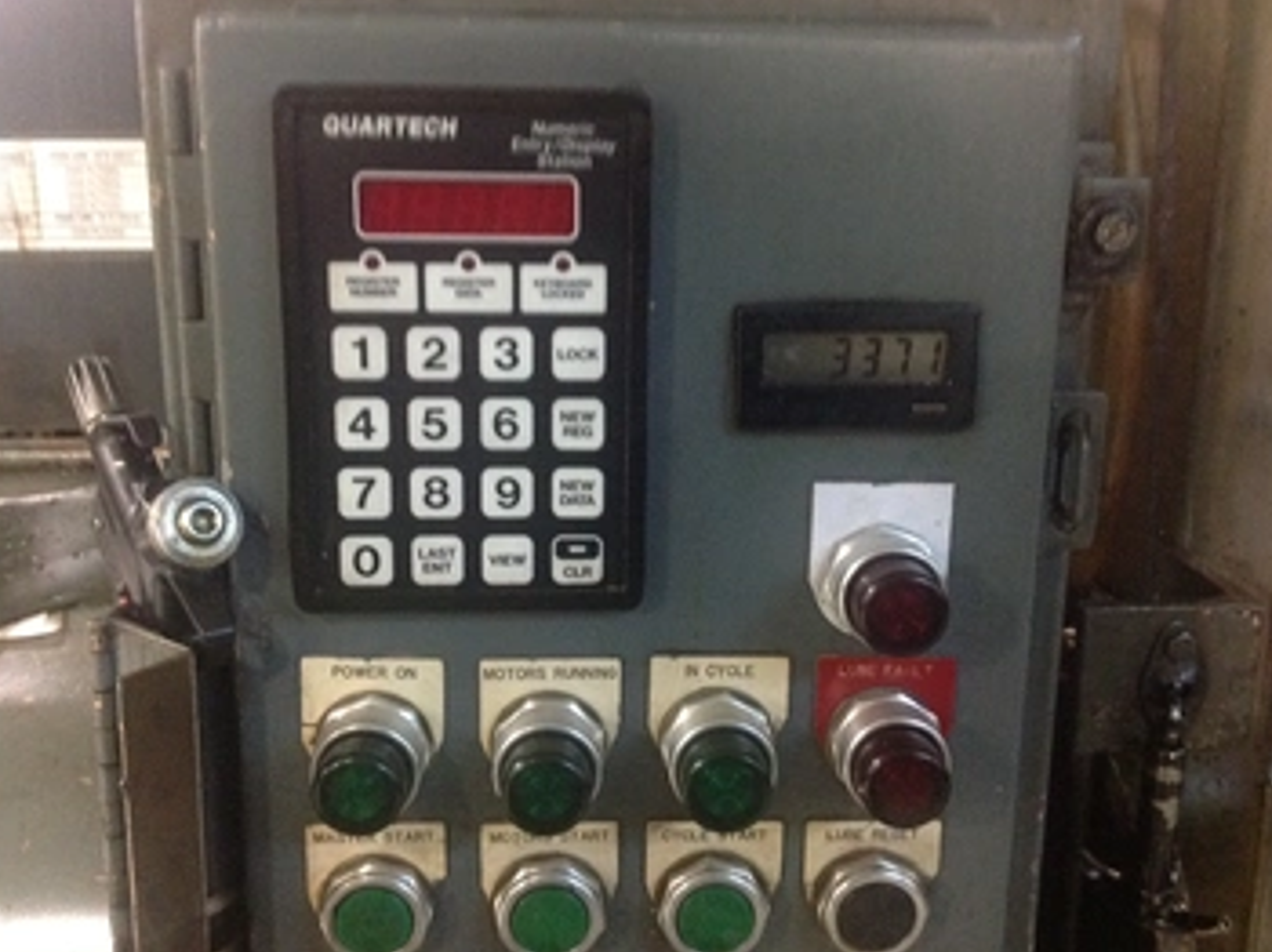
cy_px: 452
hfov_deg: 46.8
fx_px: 1469
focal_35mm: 40
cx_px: 643
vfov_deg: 35.9
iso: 500
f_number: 2.4
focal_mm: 4.28
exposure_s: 1/15
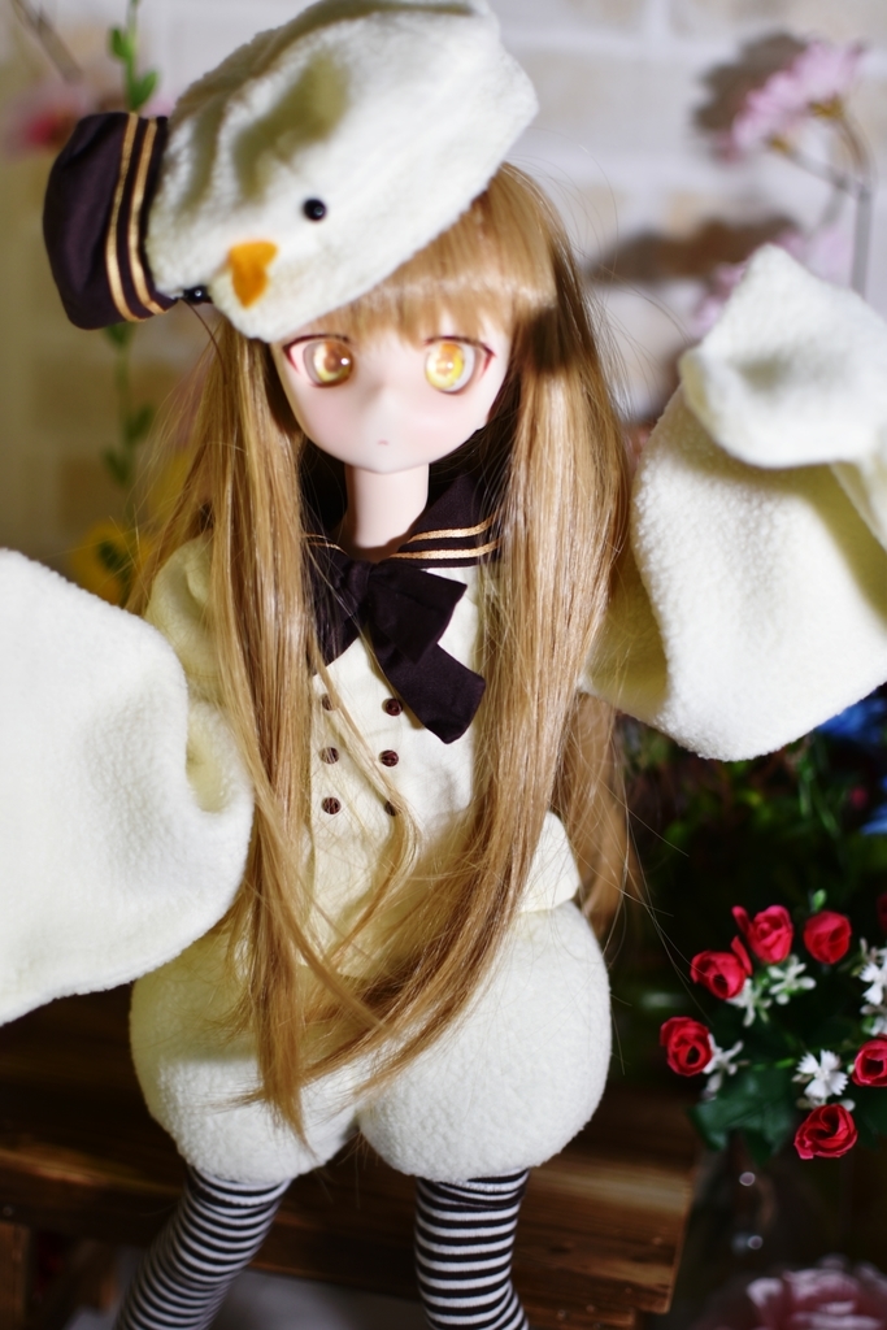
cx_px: 444
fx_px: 1940
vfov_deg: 37.8
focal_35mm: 52
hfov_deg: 25.8
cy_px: 665
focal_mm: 35
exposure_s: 1/200
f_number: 1.8
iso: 100
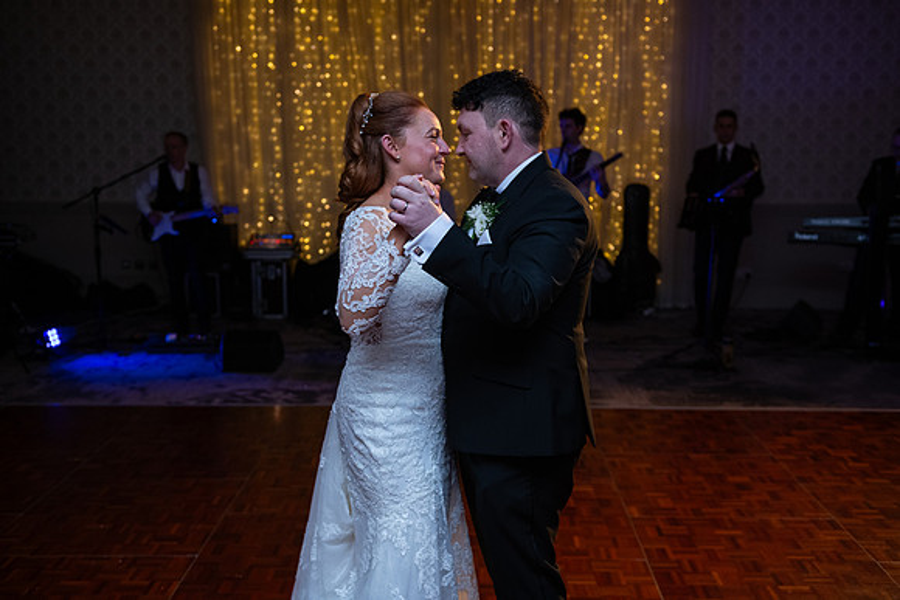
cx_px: 450
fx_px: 950
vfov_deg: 35.1
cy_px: 300
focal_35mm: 38
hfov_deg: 50.7
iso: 1000
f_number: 3.5
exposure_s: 1/160
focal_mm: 38
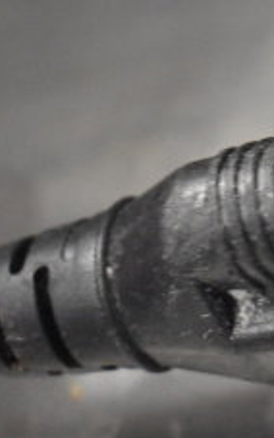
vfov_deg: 13.4
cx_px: 534
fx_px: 1863
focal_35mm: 156
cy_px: 146
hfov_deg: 8.0
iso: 6400
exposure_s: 1/60
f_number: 4.8
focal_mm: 38
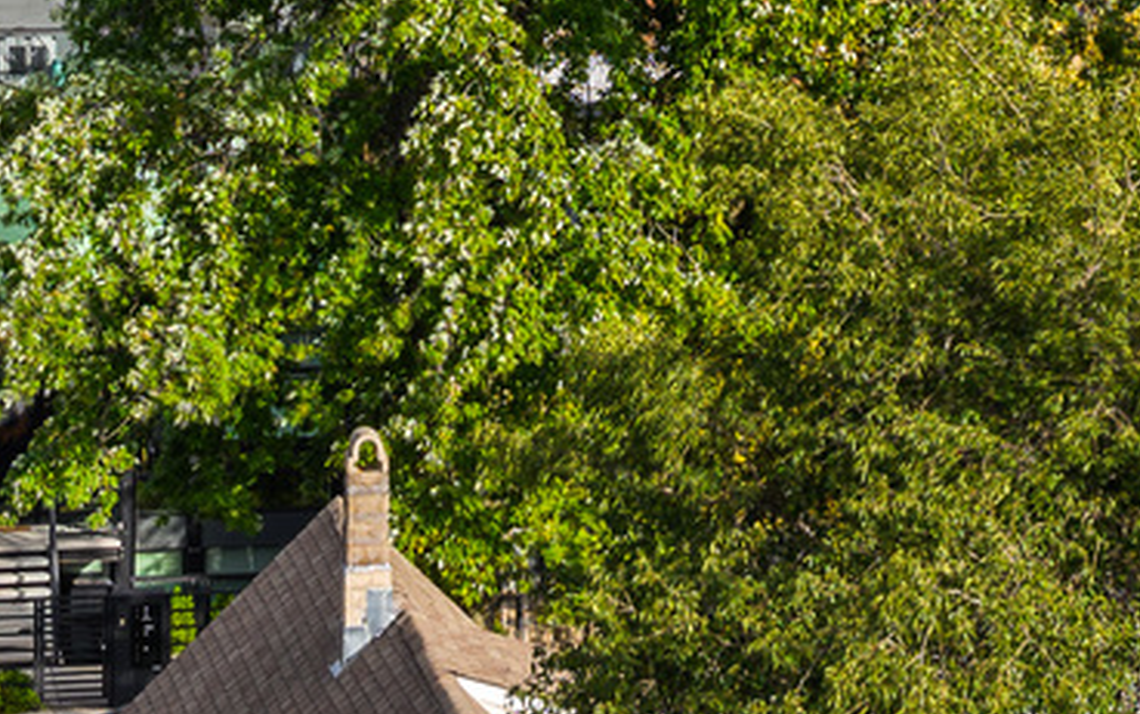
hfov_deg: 12.9
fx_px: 5004
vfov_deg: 7.9
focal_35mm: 161
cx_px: 921
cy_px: -467
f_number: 9
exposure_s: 1/200
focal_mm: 24
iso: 100
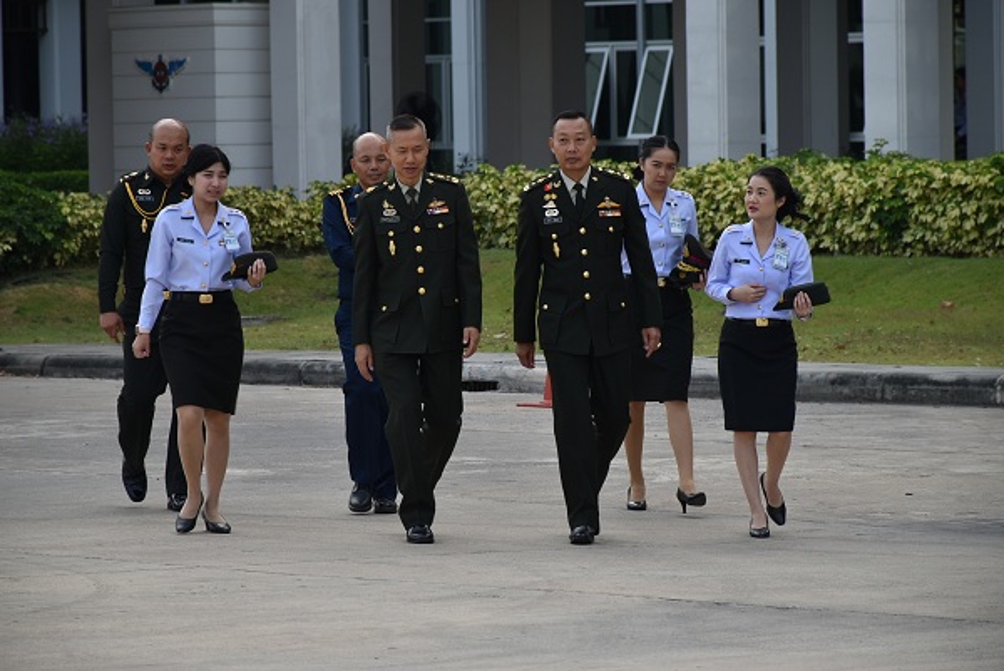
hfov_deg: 9.8
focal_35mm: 210
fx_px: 5861
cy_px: 336
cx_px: 502
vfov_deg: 6.6
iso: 100
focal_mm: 140
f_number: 6.3
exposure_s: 1/160
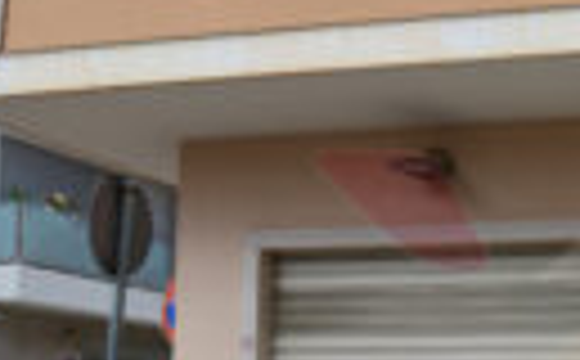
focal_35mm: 58
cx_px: 746
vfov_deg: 21.0
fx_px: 915
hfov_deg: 28.9
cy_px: 414
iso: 140
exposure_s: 1/250
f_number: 8
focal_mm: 10
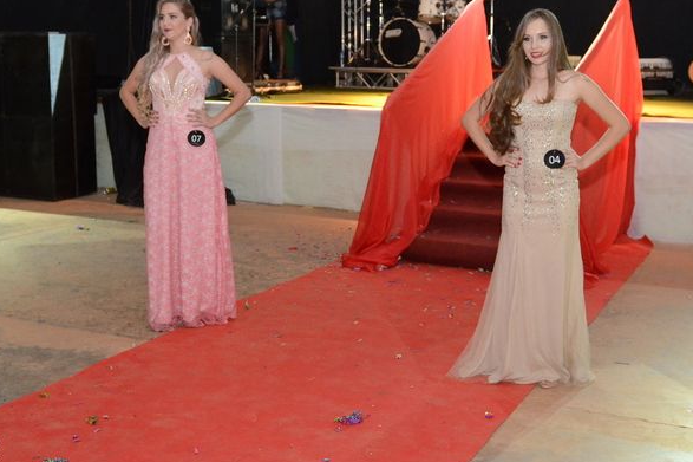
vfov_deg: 27.4
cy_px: 178
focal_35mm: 49
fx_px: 943
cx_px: 372
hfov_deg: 40.3
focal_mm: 24
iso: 3200
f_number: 3.5
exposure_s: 1/200
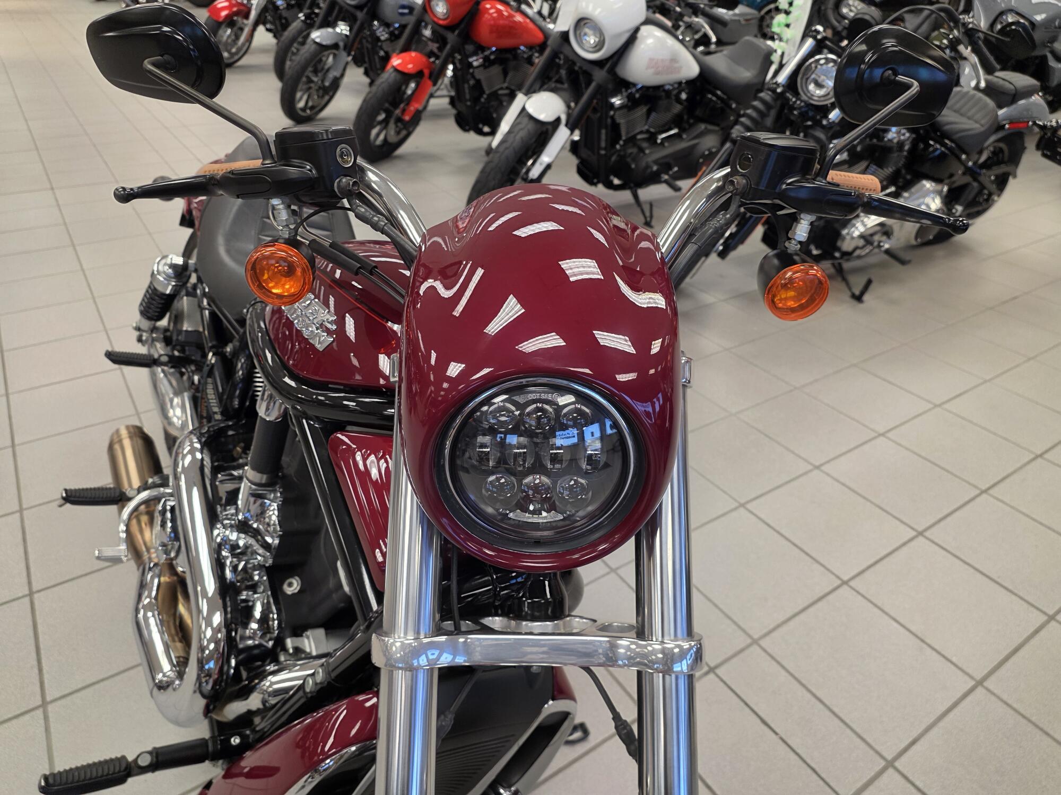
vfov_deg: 58.9
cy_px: 398
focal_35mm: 23
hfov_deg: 73.9
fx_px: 705
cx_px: 530
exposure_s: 1/120
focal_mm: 6.25
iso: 250
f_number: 1.7
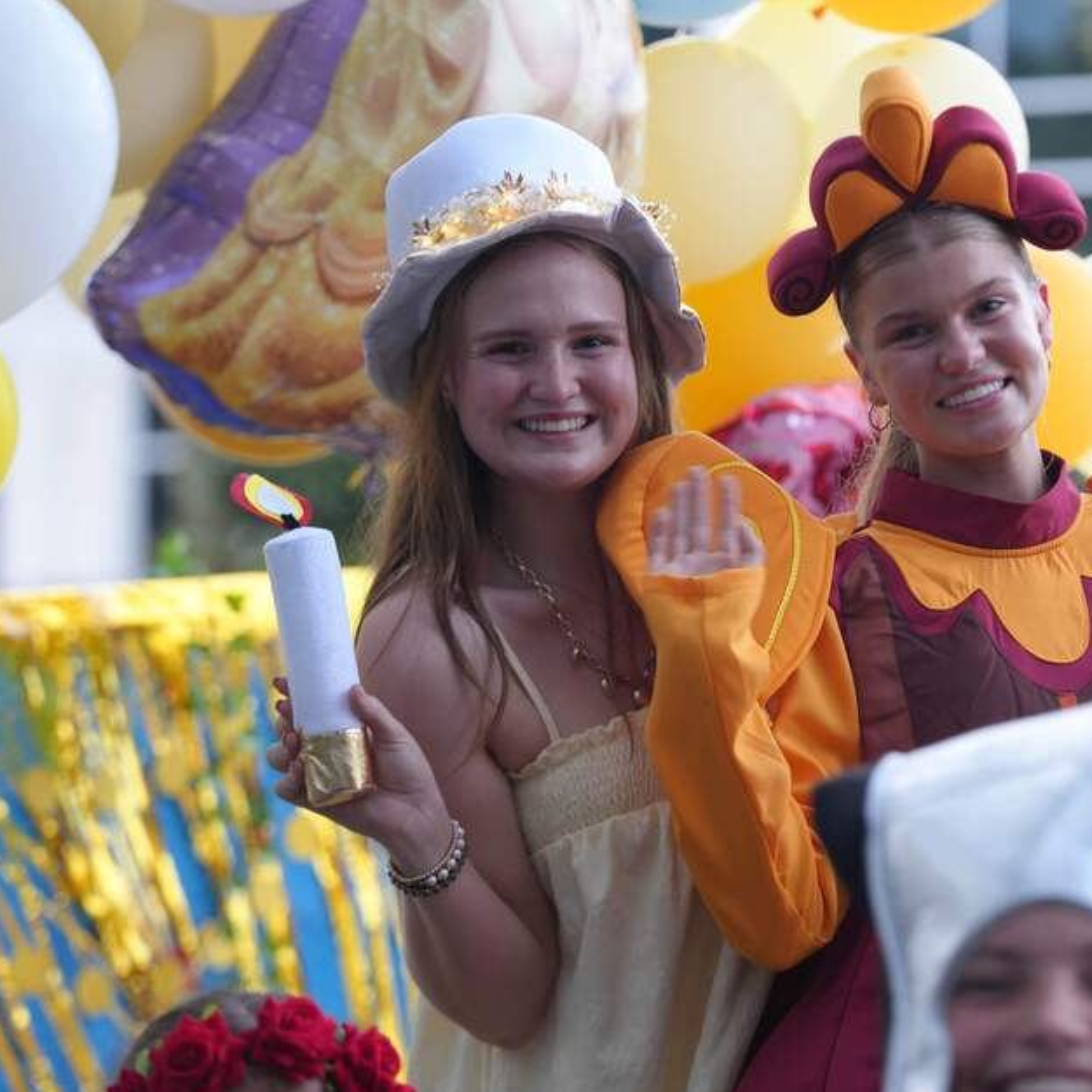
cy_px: 510
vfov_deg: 8.6
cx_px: 713
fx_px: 7245
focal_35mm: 203
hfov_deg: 8.6
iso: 1250
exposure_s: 1/160
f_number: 4
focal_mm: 146
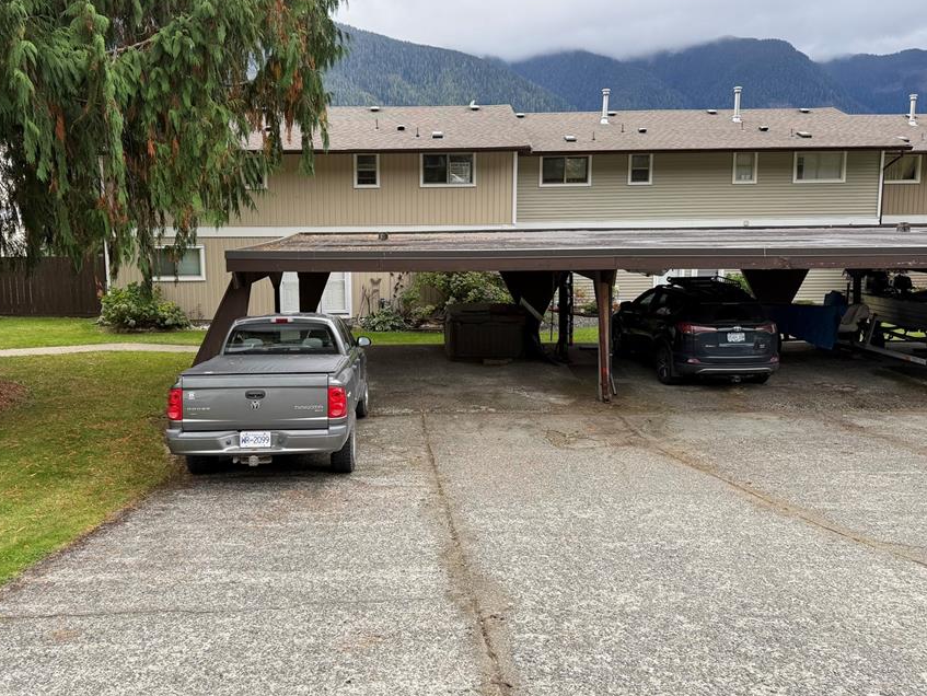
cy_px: 298
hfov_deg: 61.4
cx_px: 403
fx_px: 777
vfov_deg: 48.1
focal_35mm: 29
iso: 80
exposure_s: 1/660
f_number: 1.78
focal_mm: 6.76
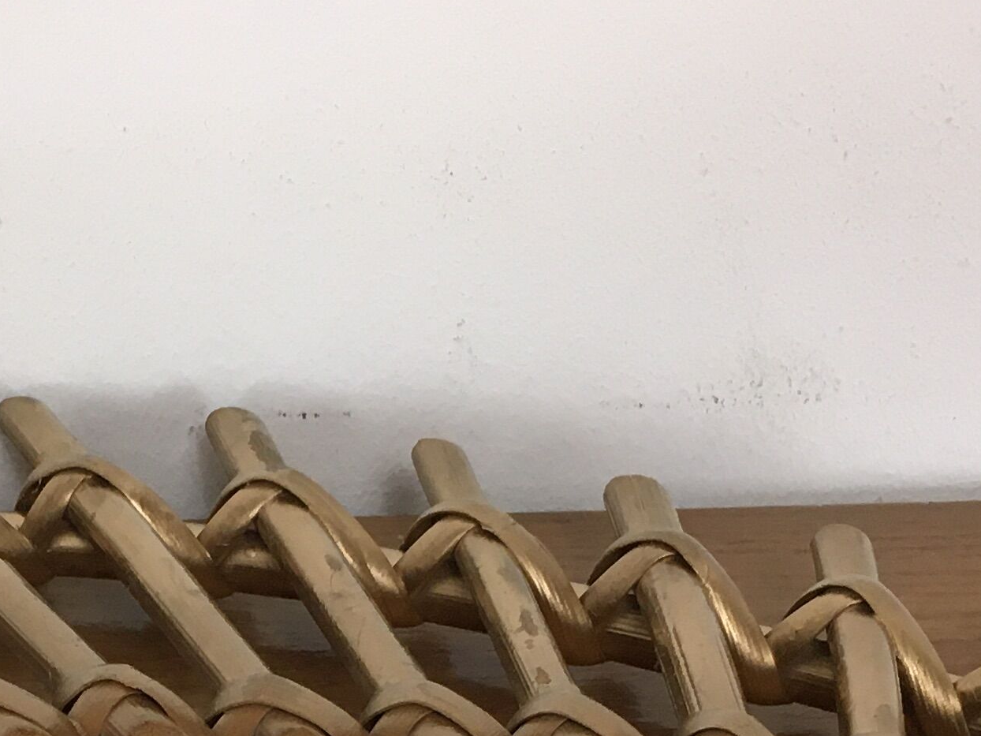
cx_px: 96
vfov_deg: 14.5
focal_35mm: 94
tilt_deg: -41.1
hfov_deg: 20.4
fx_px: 2664
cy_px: 1161
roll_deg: -0.7
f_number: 2.2
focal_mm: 4.15
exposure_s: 1/33
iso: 40
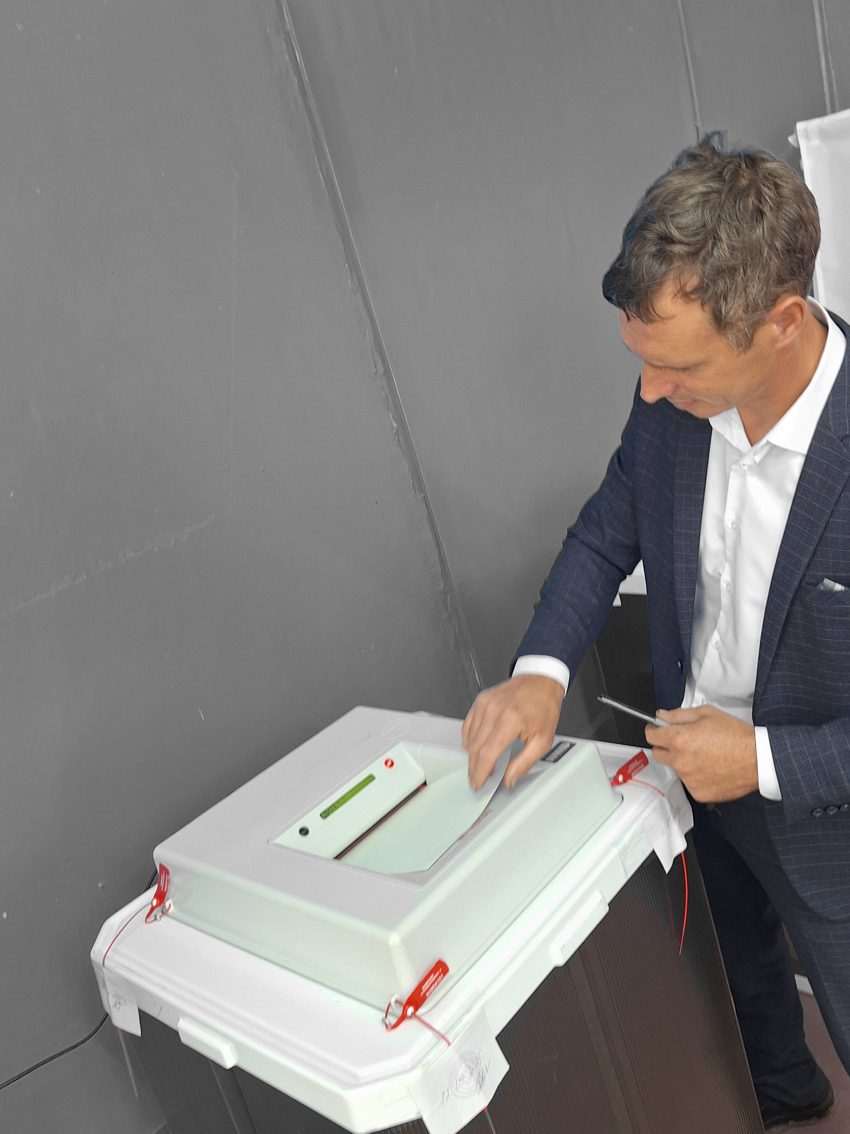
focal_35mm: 29
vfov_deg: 61.6
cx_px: 511
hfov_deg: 47.9
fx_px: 949
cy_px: 545
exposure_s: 1/50
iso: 80
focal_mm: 5.54
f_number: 1.8
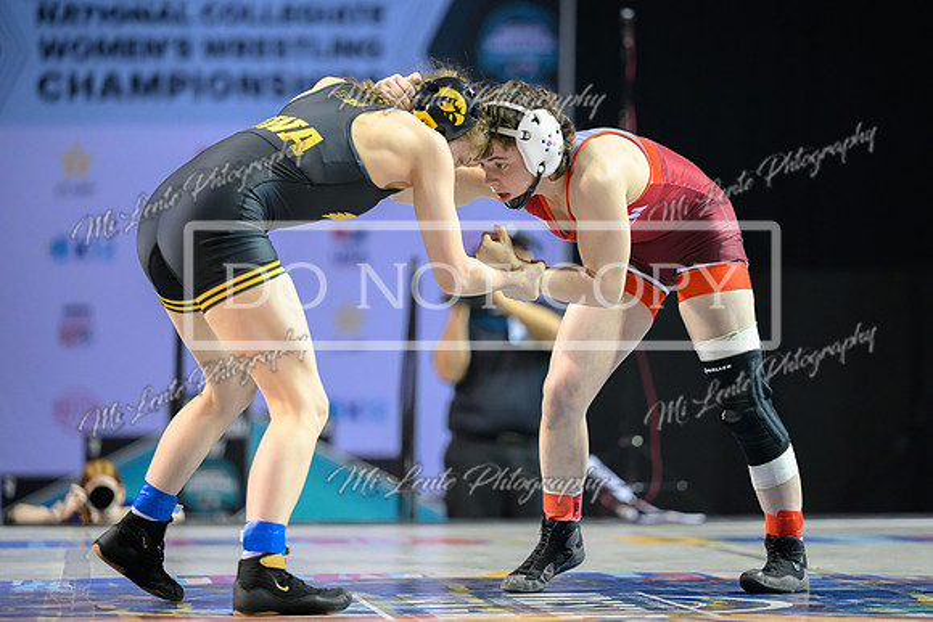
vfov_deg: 8.7
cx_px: 477
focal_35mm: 159
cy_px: 282
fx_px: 4112
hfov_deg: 12.9
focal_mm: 145
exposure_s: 1/800
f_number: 2.8
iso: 5000
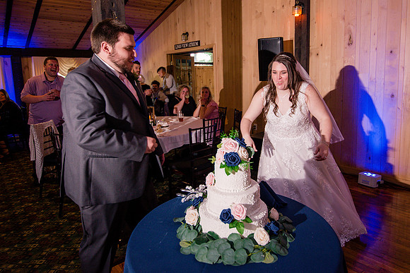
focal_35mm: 25
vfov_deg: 51.8
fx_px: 279
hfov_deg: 72.5
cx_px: 219
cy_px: 108
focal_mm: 20
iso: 640
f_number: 2.8
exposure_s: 1/250
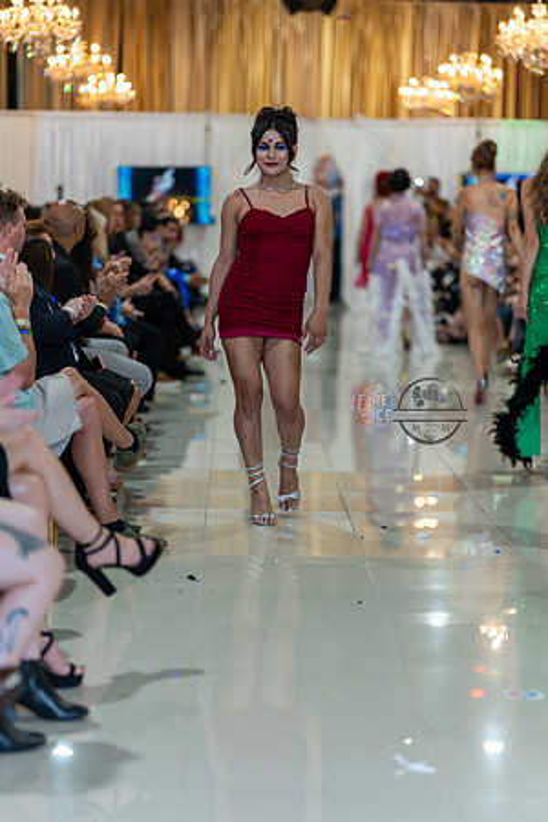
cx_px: 274
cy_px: 411
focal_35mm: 85
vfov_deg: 23.9
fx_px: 1941
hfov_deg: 16.1
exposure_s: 1/160
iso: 100
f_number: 1.4
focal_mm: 85
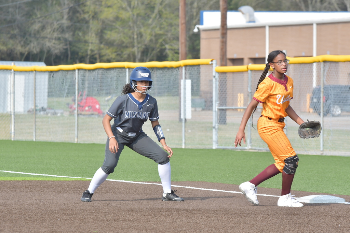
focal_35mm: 300
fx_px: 2917
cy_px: 116
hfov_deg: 6.9
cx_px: 175
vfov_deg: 4.6
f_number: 8
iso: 400
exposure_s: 1/1000
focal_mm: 200
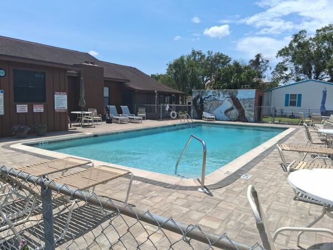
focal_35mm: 26
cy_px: 125
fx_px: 250
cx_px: 166
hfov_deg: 67.3
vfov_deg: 53.1
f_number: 1.8
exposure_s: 1/867
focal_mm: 3.98
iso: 25
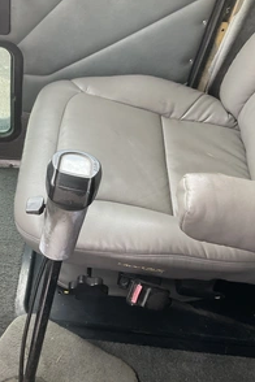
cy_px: 188
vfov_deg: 47.4
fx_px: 436
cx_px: 69
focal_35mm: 41
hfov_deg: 32.1
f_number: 1.8
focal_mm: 3
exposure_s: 1/122
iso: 64
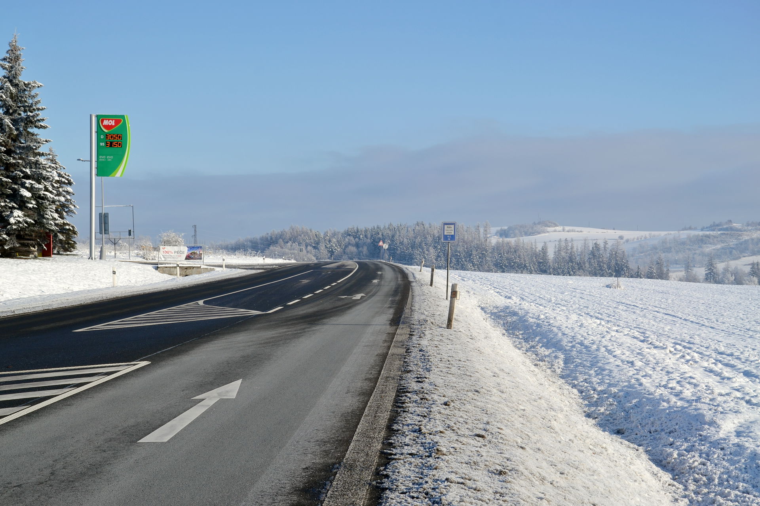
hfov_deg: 35.1
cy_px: 253
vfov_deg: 23.8
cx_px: 380
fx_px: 1203
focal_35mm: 57
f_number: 8
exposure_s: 1/250
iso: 100
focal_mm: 38
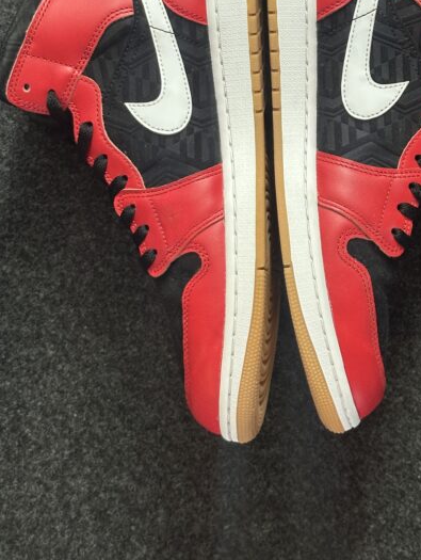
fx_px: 1181
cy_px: 141
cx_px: 277
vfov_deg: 26.3
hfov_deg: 20.1
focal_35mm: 73
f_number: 1.78
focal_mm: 6.86
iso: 250
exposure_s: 1/33
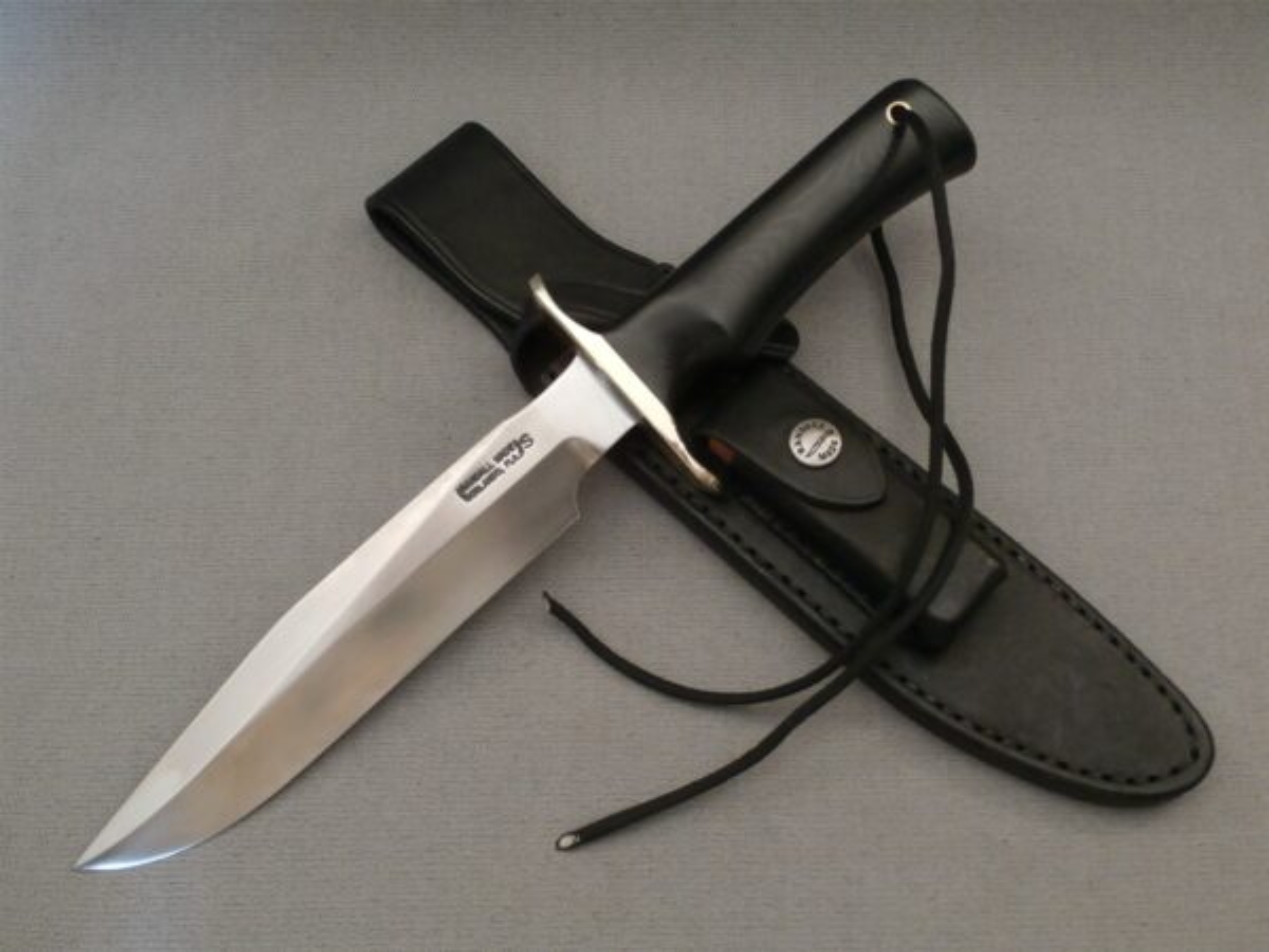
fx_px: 1246
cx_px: 634
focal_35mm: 34
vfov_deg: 41.8
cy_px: 476
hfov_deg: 54.0
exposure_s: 1/20
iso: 400
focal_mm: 6
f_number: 3.4
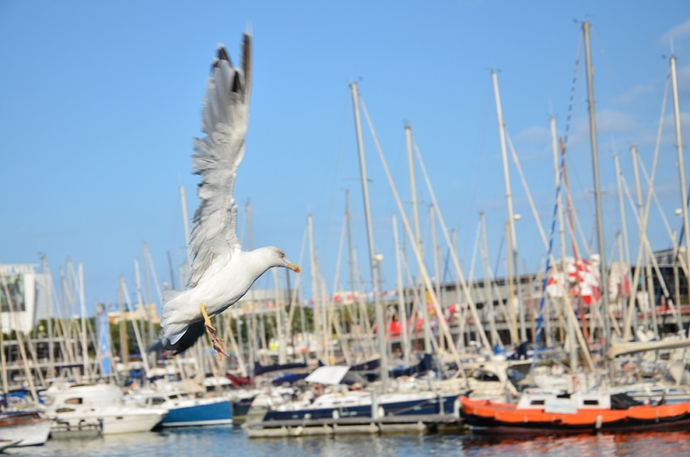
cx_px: 345
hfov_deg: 26.0
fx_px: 1492
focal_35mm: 78
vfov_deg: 17.4
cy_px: 228
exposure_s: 1/500
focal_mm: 52
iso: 250
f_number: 5.6
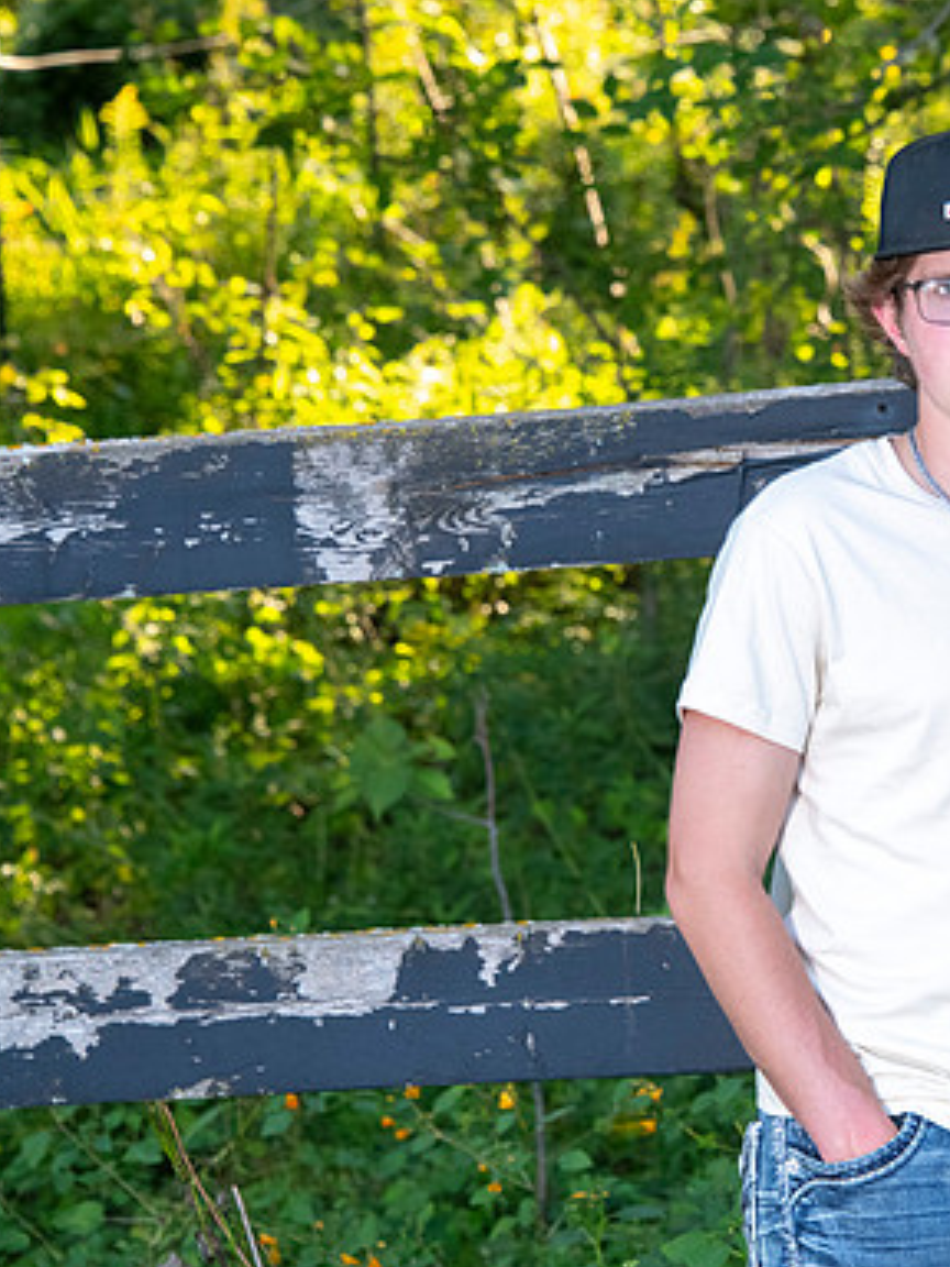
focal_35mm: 218
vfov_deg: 9.1
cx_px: 910
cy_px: 635
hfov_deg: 6.8
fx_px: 7977
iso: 2500
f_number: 9
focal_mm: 150
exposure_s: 1/160
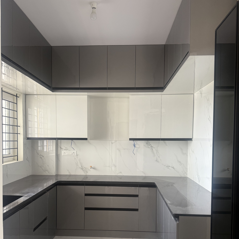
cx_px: 113
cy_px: 150
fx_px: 242
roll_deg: -1.0
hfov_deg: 52.5
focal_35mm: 31
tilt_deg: -3.5
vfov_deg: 52.0
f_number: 1.78
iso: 160
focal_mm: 6.76
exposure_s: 1/50
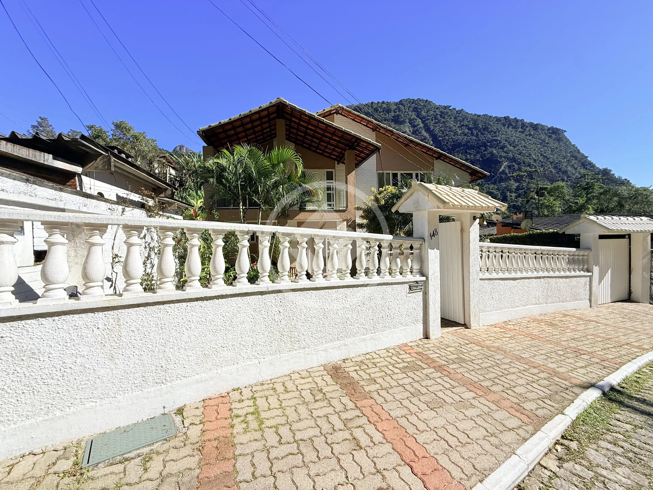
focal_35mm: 14
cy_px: 245
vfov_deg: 85.7
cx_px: 326
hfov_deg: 102.1
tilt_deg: -1.0
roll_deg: +1.6
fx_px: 264
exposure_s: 1/3289
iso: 50
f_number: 2.2
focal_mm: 2.22
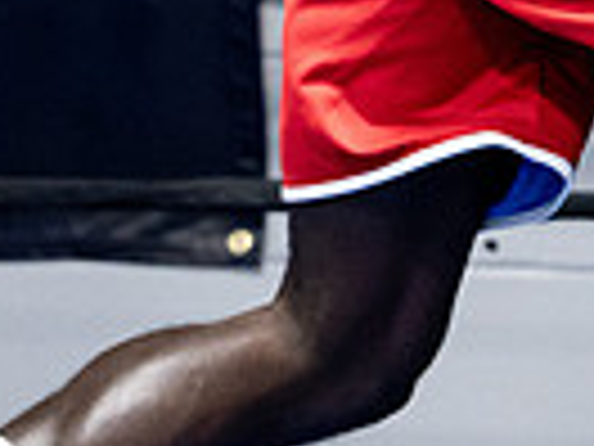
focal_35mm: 355
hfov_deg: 5.6
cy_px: -573
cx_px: 514
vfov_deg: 4.1
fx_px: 6092
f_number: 2.8
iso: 8000
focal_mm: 64
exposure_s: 1/1000
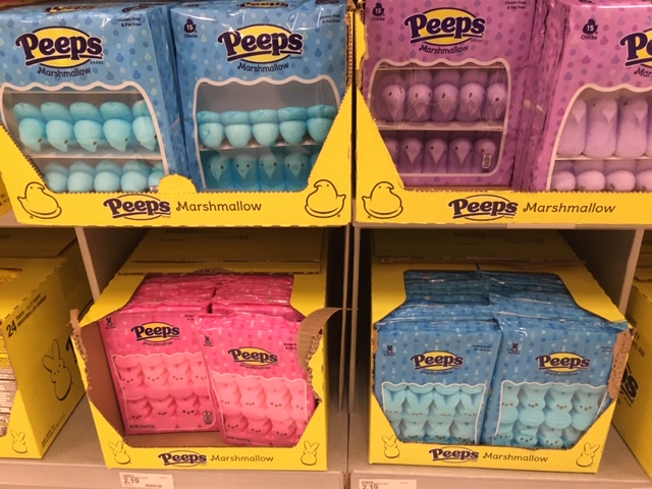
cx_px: 326
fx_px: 546
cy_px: 244
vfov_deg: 48.2
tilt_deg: -27.7
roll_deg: +3.5
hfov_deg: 61.7
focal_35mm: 29
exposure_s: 1/30
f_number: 2.2
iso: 125
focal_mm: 4.15
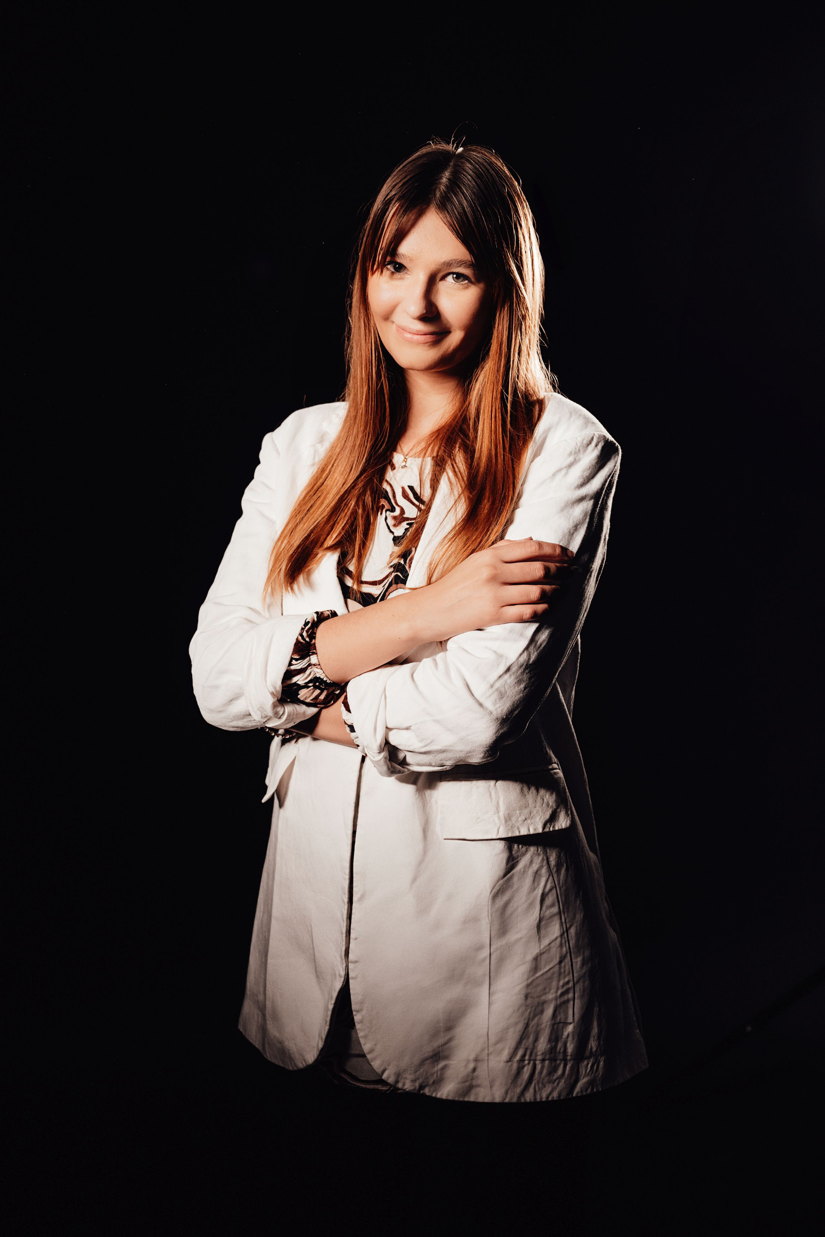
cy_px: 618
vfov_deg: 39.6
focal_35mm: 50
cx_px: 412
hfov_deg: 27.0
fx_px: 1718
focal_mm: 50
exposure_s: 1/160
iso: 200
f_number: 6.3
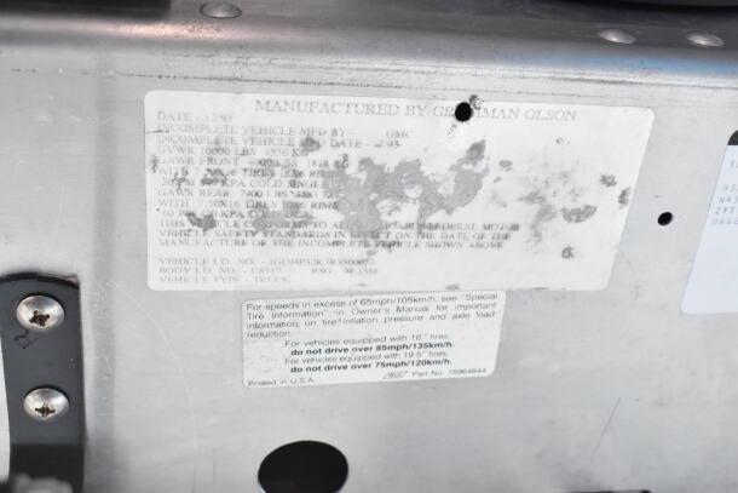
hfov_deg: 41.1
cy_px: 246
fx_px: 984
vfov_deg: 28.1
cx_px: 369
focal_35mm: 48
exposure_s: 1/200
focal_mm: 32
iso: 1600
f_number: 7.1
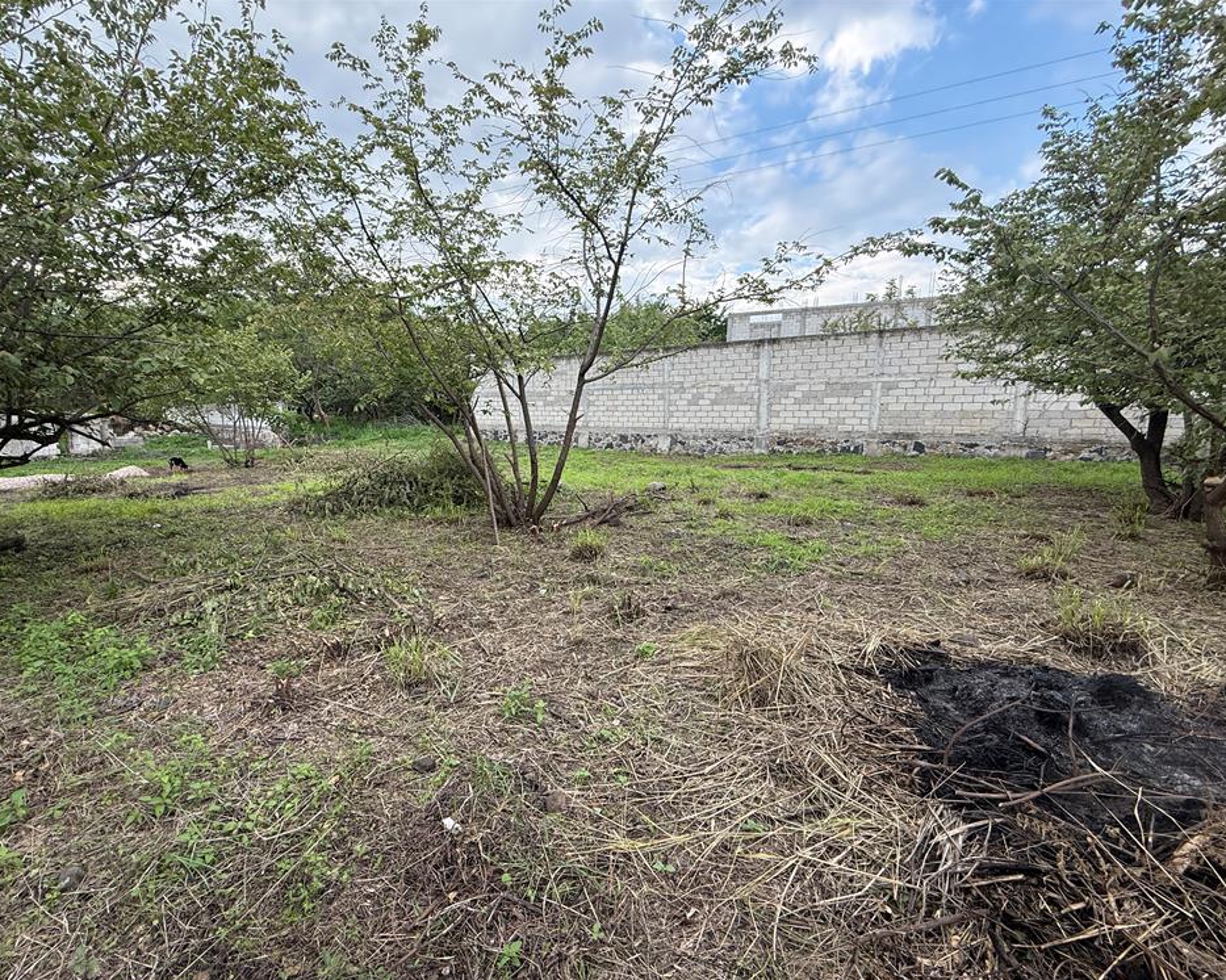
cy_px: 503
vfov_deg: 84.0
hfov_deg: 96.6
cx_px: 566
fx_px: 544
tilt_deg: -8.3
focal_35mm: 15
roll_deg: -1.2
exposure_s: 1/203
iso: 64
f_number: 2.2
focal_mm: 2.22
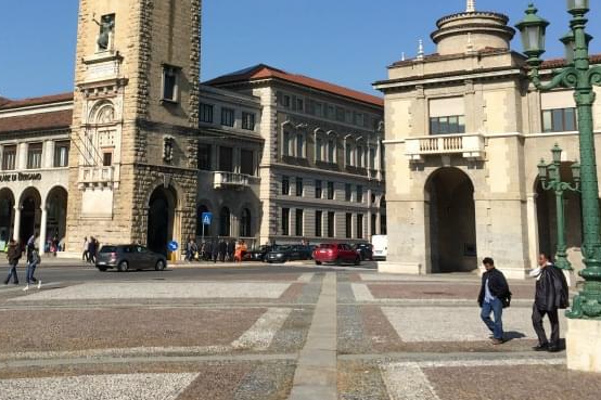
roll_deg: -1.8
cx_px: 201
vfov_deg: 27.0
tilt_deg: +9.2
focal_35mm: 49
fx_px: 818
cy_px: 80
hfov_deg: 39.9
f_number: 2.2
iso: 32
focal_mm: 4.15
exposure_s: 1/2475
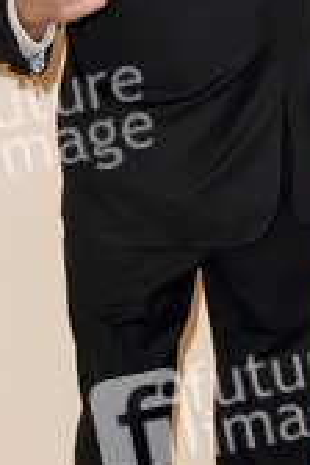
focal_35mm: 214
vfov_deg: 9.5
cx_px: 314
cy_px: -6
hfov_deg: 6.4
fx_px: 2764
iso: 1600
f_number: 7.1
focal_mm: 90
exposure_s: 1/200
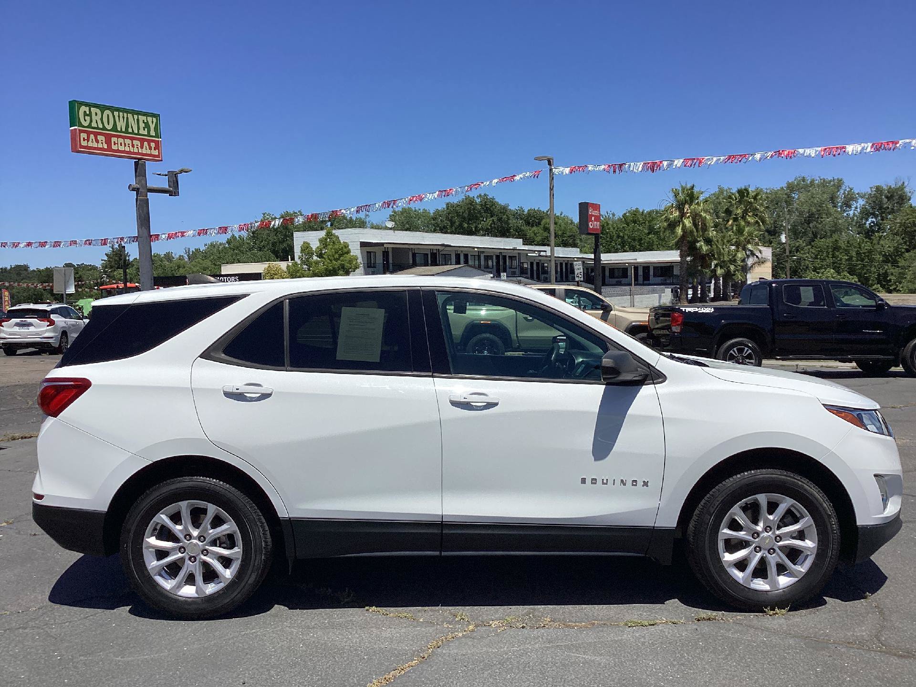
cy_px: 344
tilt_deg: -0.9
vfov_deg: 45.4
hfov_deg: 58.4
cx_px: 458
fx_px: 820
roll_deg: +1.9
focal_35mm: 31
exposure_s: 1/2717
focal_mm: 3.3
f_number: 2.4
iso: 25
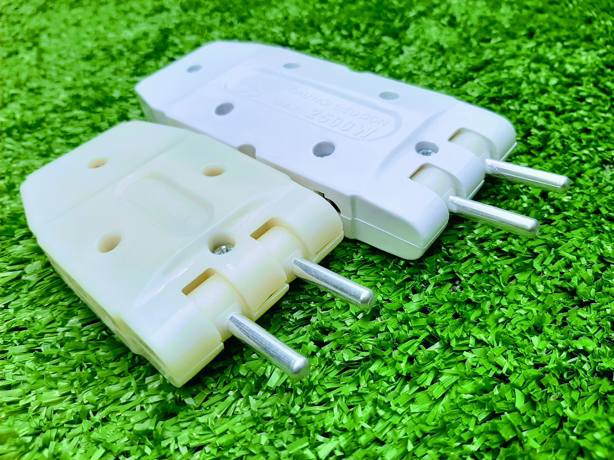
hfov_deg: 67.3
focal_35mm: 26
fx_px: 461
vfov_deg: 53.1
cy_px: 230
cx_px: 307
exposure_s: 1/3086
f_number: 1.7
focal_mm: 3.93
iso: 40
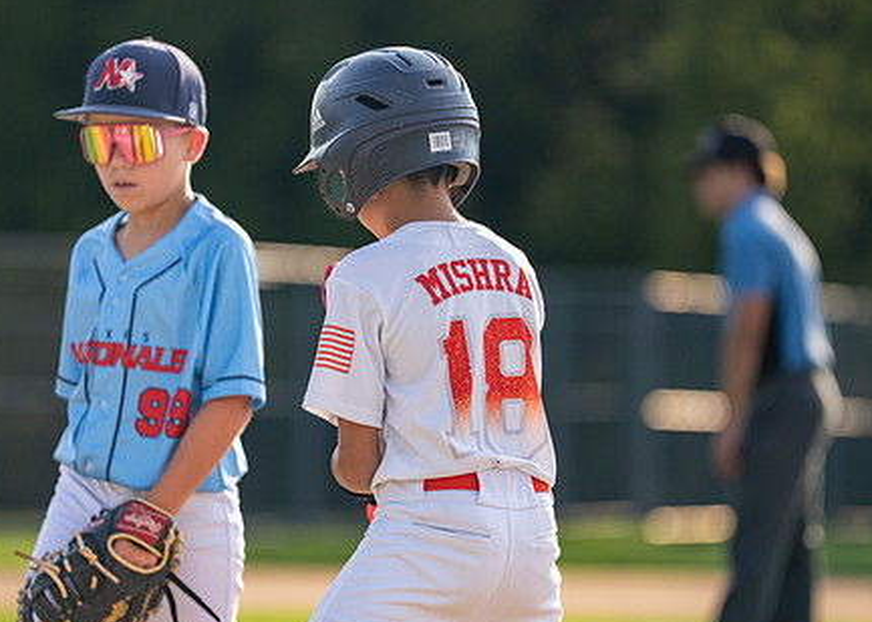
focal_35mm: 290
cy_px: 366
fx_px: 7180
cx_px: 456
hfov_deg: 7.0
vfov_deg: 5.0
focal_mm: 200
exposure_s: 1/4000
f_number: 2.8
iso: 400
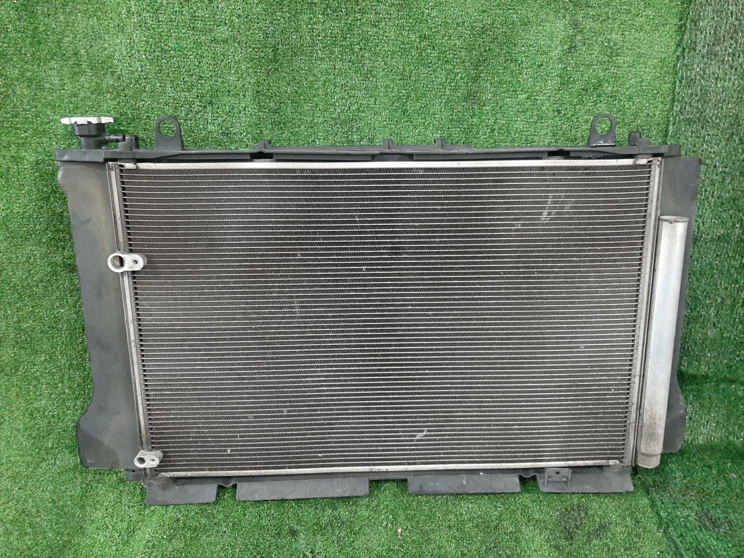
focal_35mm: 26
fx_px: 559
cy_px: 279
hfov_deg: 67.3
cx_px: 372
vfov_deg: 53.1
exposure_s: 1/25
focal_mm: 3.93
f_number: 1.7
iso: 455
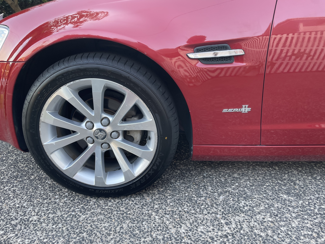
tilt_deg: -22.8
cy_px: 122
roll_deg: -4.9
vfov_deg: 53.1
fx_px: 244
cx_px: 162
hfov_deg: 67.3
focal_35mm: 26
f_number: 1.6
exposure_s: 1/121
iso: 125
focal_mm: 4.2
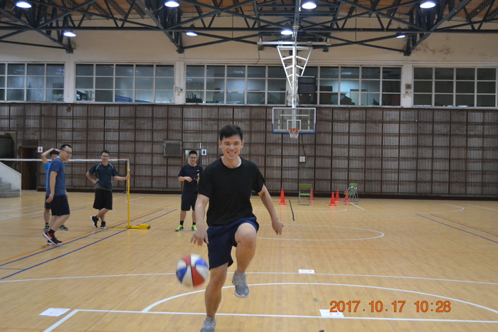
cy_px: 166
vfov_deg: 29.0
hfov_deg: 42.3
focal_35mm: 46
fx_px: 643
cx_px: 249
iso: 3200
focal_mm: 31
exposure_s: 1/200
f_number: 4.2
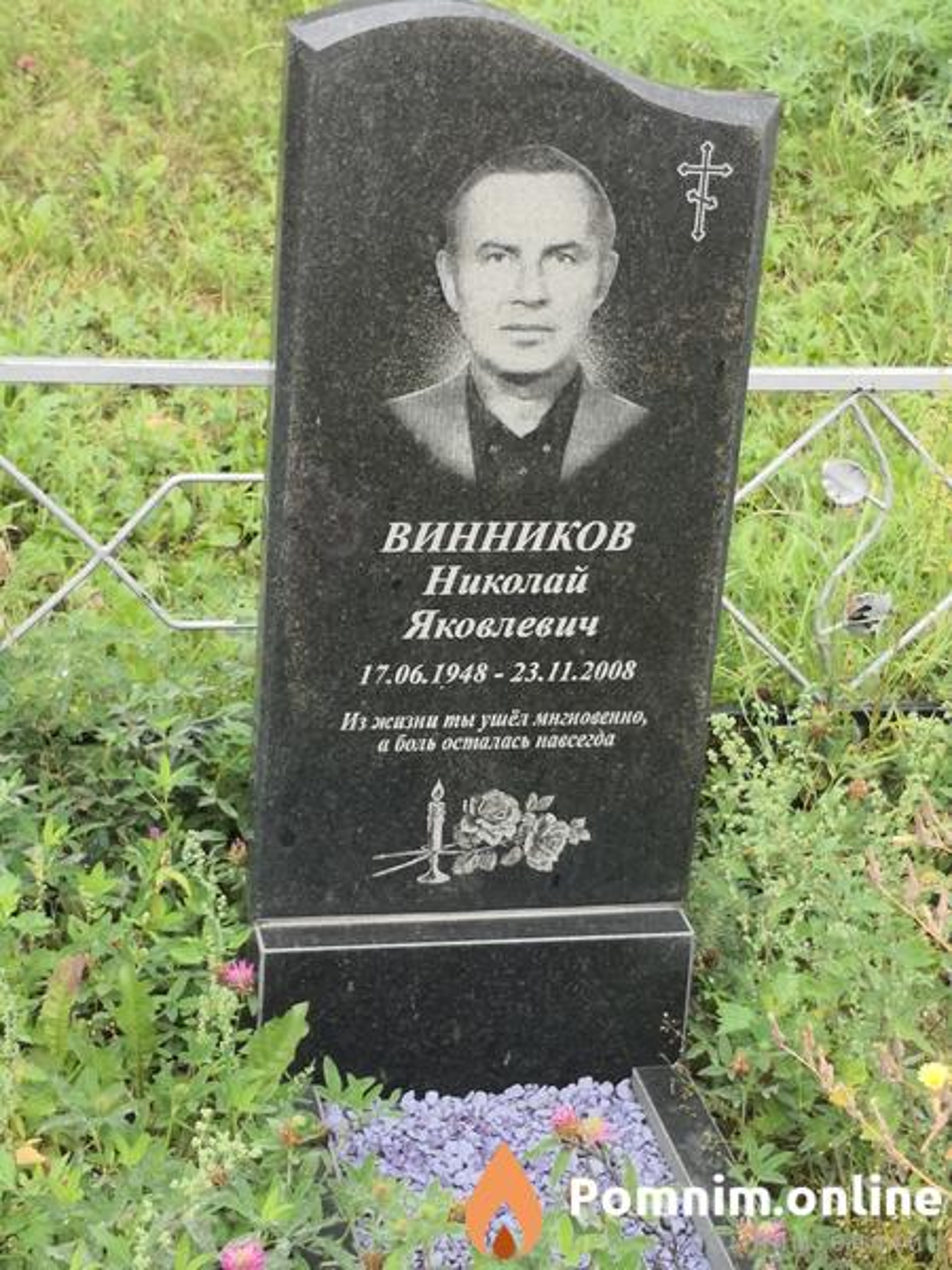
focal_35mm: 65
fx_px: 2383
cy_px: 635
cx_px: 476
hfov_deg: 22.6
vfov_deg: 29.8
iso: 50
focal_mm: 3.95
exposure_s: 1/392
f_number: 1.6
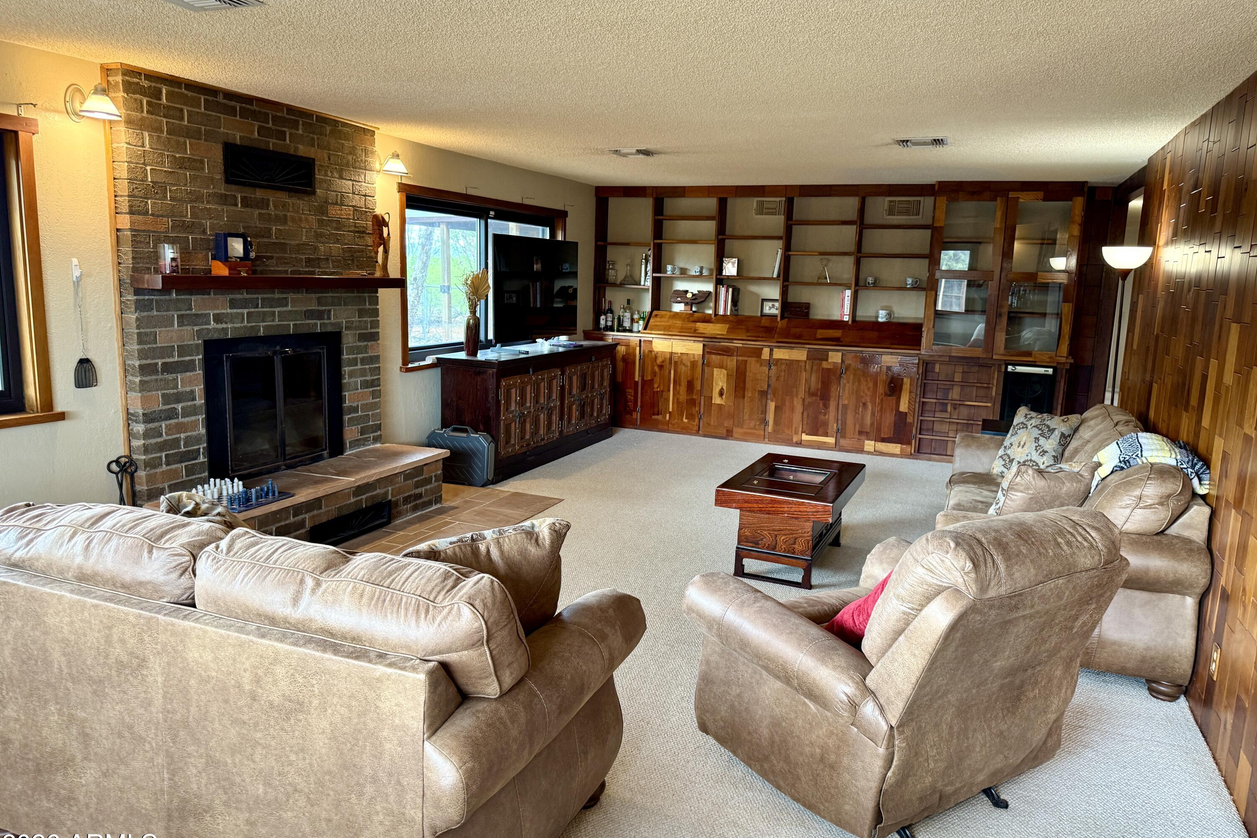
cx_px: 629
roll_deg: -2.1
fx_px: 873
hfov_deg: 71.5
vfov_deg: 51.3
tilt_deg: -8.8
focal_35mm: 25
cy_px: 415
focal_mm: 6.76
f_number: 1.78
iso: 250
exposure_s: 1/60
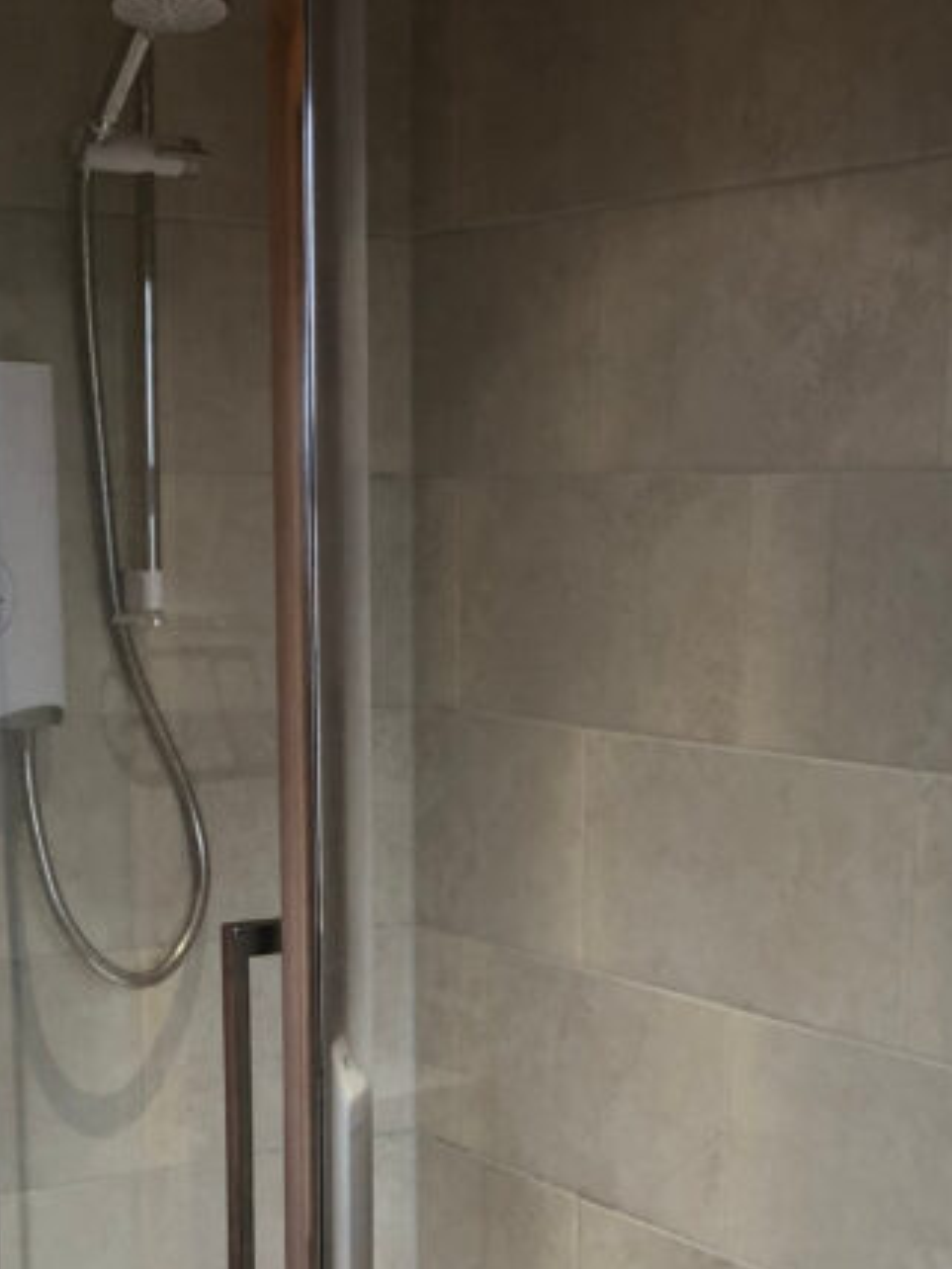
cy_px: 1112
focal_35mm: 67
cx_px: 558
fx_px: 2457
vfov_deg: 28.0
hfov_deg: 21.9
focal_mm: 3.99
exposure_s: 1/17
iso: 40
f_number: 1.8
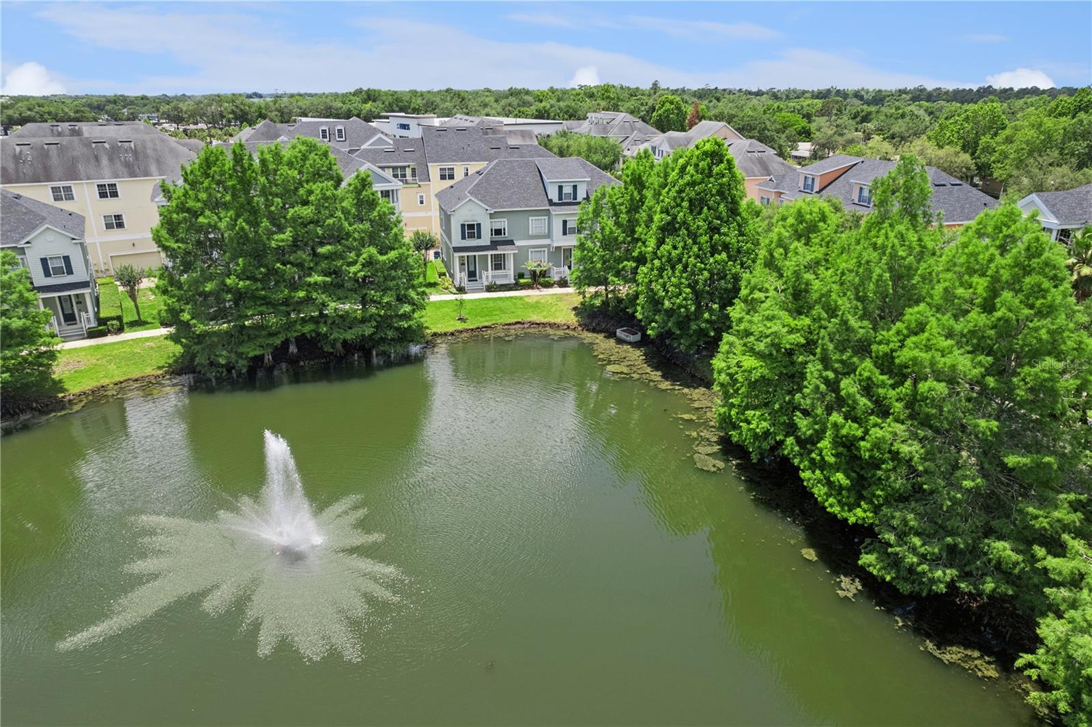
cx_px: 546
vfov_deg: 57.2
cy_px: 364
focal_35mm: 22
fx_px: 667
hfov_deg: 78.6
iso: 100
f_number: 2.8
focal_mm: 8.4
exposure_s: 1/1500
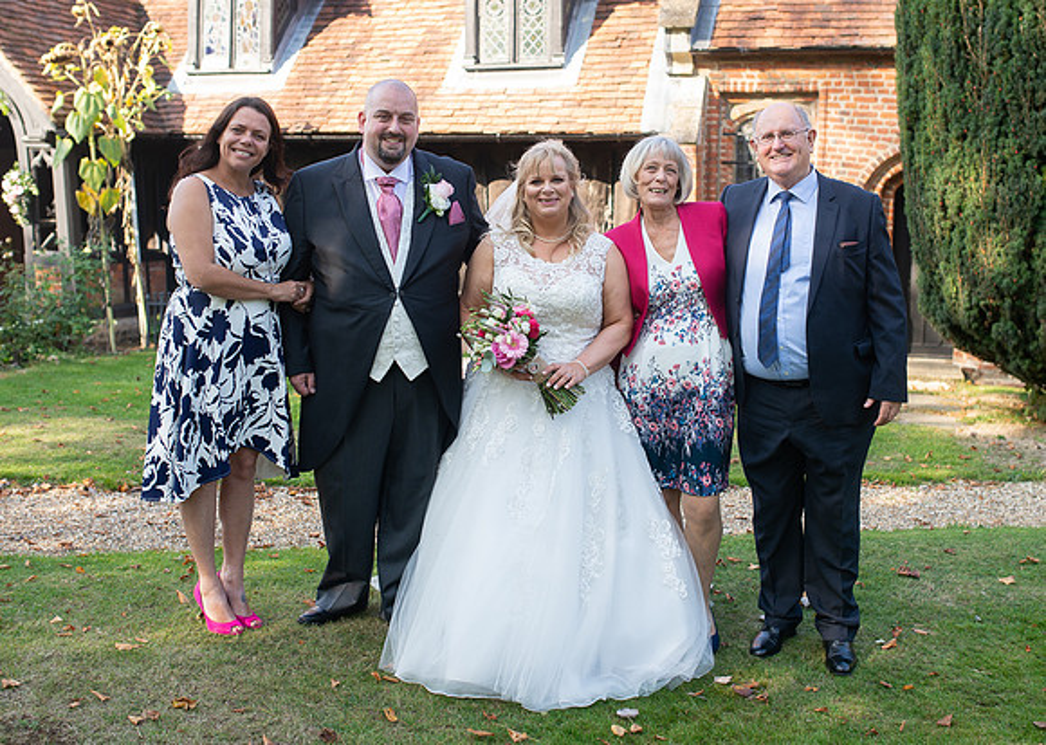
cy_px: 328
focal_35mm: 45
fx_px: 1331
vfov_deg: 31.2
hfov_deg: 42.9
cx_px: 548
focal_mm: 35
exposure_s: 1/250
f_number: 3.2
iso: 100
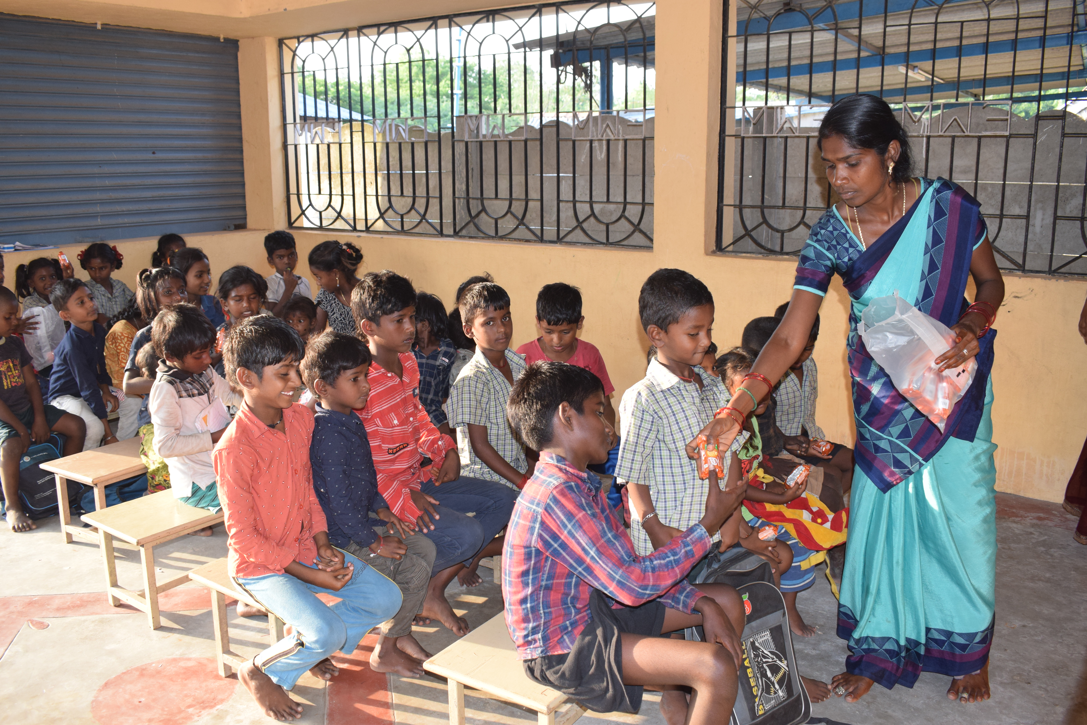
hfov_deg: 59.5
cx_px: 544
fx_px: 951
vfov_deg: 41.7
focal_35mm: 32
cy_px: 362
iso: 640
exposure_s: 1/125
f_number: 5.6
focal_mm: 21
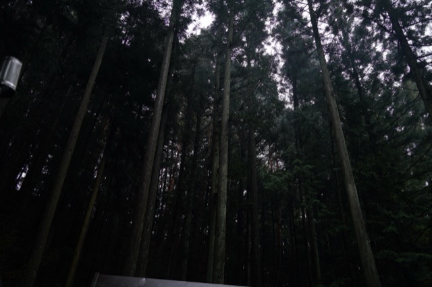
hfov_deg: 62.0
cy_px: 144
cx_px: 216
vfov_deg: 43.6
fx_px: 360
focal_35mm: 30
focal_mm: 30
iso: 400
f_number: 2.8
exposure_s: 1/200
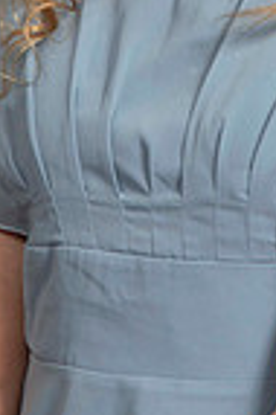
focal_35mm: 330
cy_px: -165
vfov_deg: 6.2
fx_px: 3804
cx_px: 214
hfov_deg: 4.2
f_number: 6.3
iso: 100
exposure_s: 1/60
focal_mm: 70
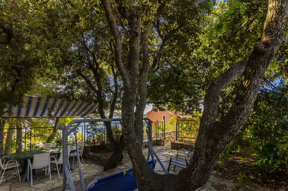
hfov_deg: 86.8
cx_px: 132
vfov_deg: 63.9
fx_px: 152
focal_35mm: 19
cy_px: 112
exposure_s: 1/400
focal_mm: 10
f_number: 8
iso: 160
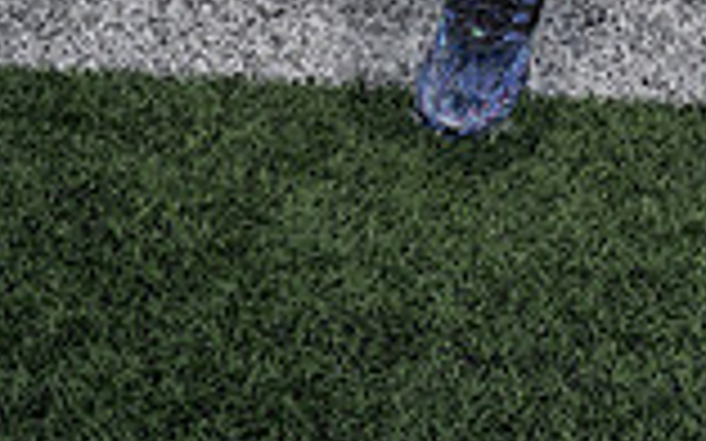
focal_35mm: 137
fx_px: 2635
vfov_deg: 8.8
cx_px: 427
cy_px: -558
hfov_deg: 15.2
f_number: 10
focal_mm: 47
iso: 160
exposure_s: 1/250
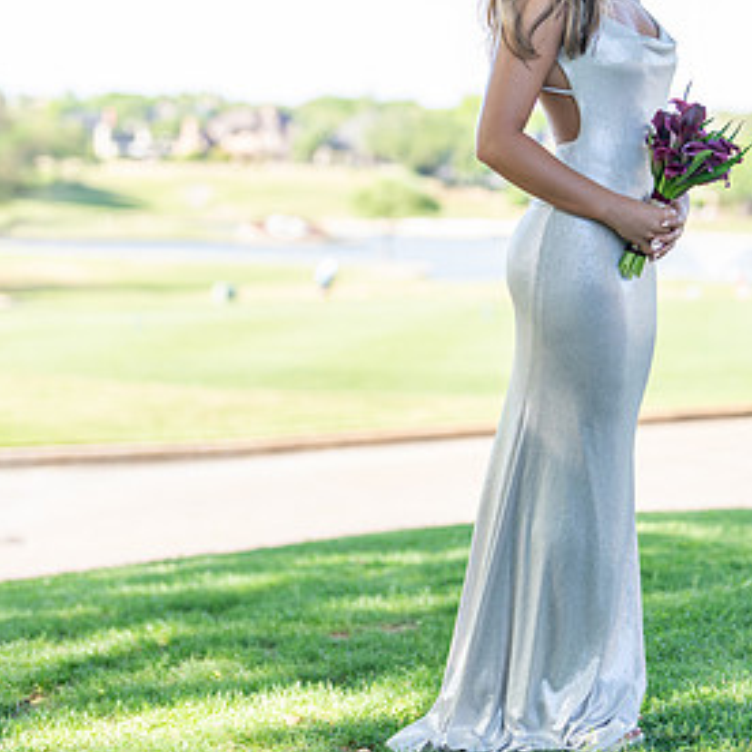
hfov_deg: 18.0
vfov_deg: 18.1
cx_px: 583
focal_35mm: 96
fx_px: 2359
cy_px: 300
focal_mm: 50
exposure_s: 1/1000
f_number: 1.6
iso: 160
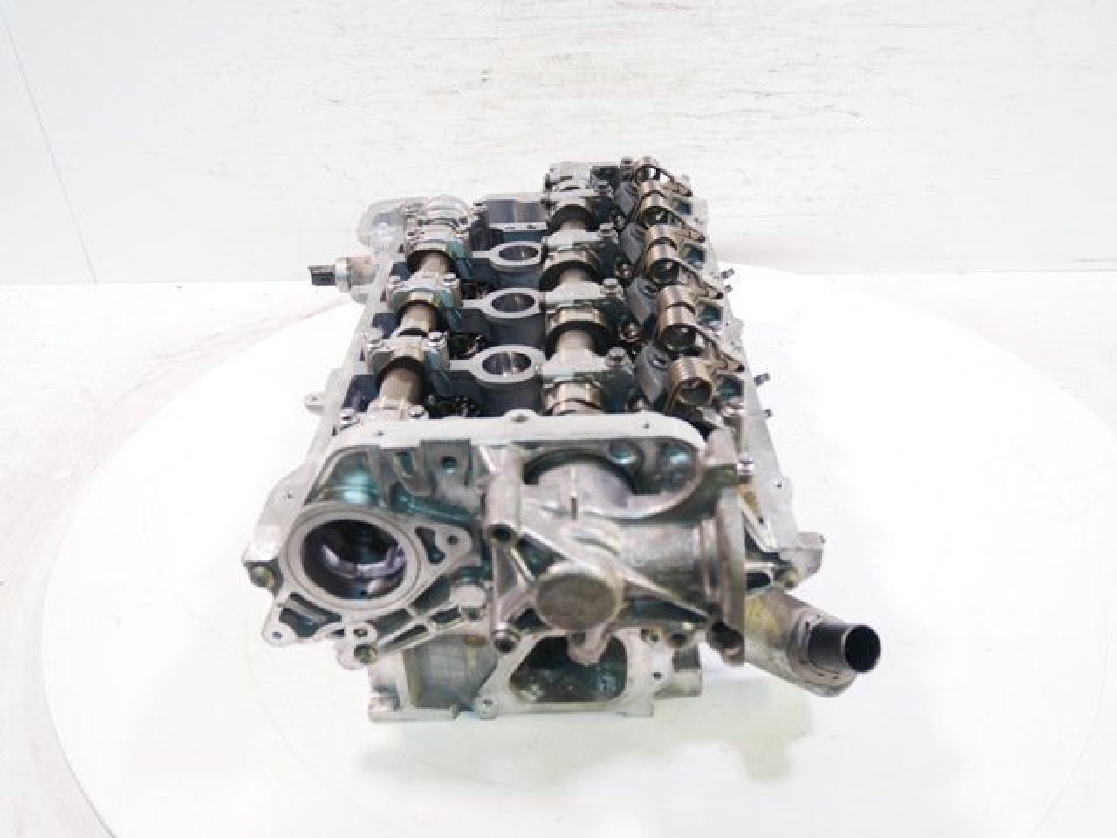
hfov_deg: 60.0
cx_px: 558
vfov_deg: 46.8
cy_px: 419
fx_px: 968
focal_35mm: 30
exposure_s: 1/60
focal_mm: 15
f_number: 3.8
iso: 1000
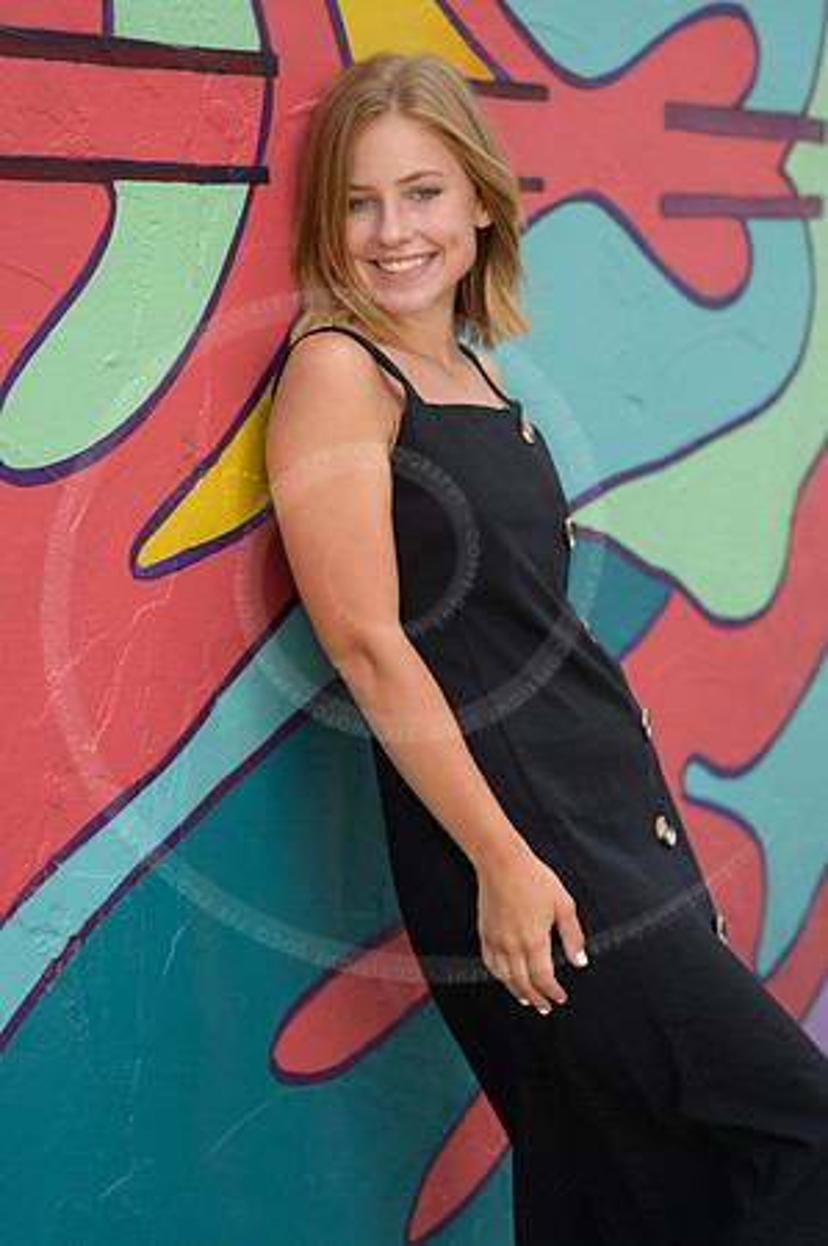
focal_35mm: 85
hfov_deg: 16.0
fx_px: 2939
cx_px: 414
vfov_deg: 23.9
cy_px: 623
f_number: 3.2
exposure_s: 1/320
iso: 160
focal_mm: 85
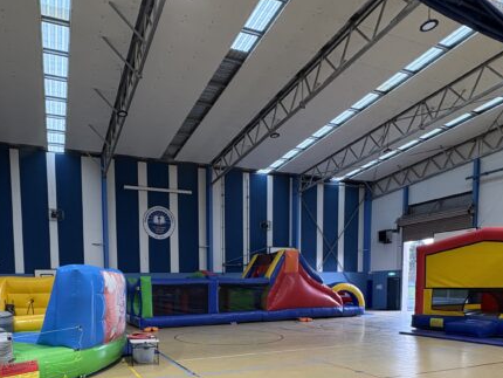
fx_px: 363
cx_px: 184
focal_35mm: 25
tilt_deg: -3.8
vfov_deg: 50.8
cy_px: 314
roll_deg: +1.4
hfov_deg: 68.1
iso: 320
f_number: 2.2
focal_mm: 2.22
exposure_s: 1/50
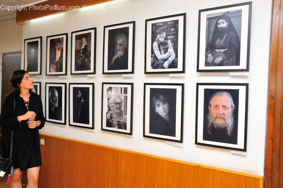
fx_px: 259
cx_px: 142
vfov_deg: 39.8
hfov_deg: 57.3
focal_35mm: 33
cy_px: 94
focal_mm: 22
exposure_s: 1/250
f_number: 7.1
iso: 1000
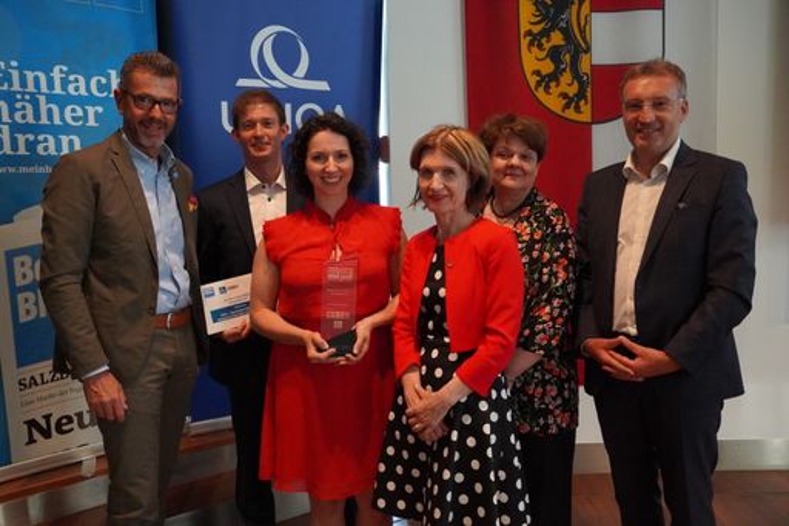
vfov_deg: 41.7
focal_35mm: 32
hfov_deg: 59.5
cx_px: 394
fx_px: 690
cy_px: 263
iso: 6400
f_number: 4
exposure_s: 1/160
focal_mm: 21
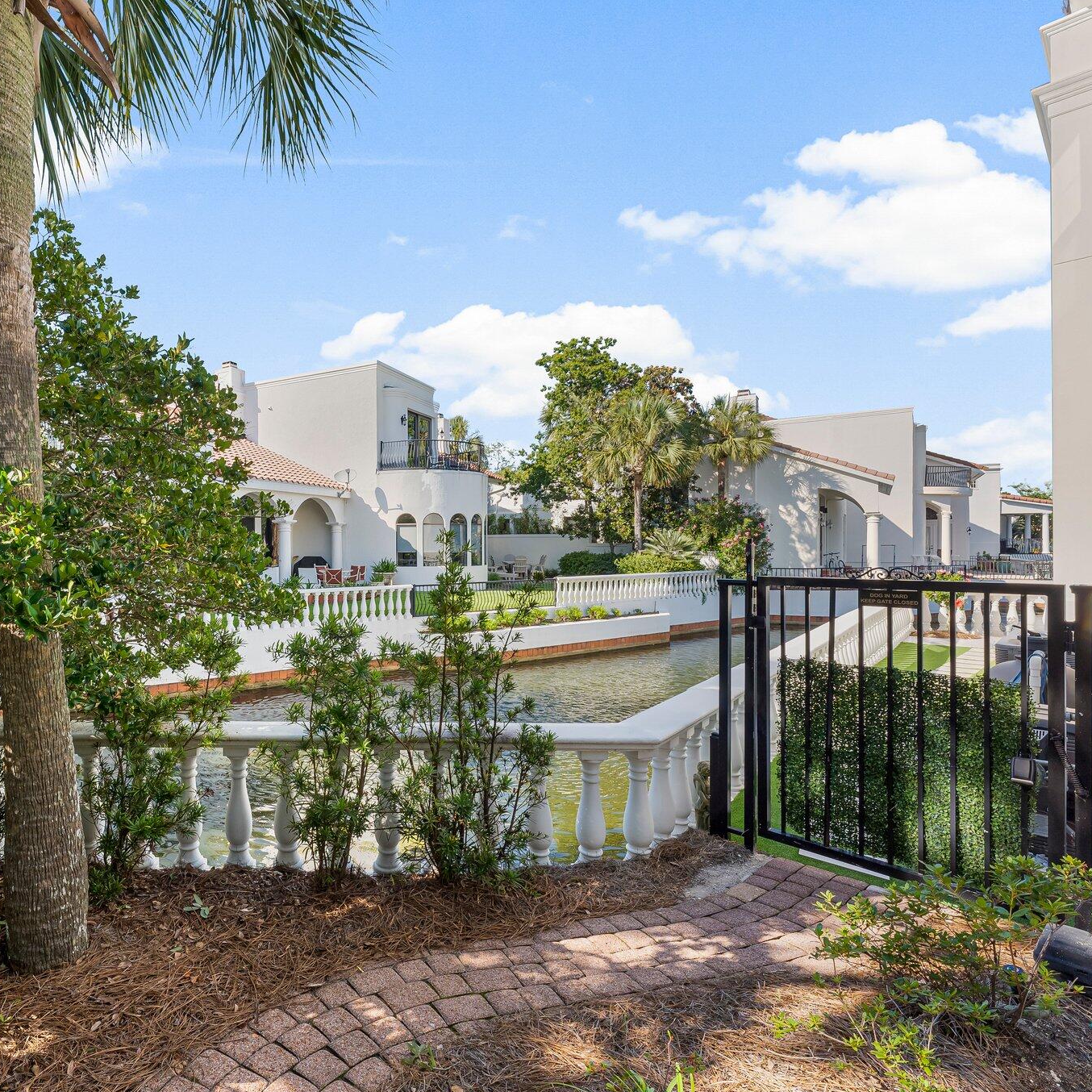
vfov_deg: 80.7
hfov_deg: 77.7
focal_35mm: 18
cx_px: 351
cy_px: 550
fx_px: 642
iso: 400
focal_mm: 14
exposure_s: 1/640
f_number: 9
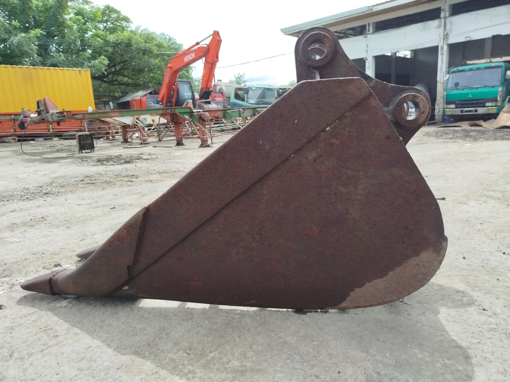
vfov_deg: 56.8
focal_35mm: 24
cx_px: 255
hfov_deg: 71.6
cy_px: 191
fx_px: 354
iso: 50
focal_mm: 5.31
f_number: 1.7
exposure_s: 1/680
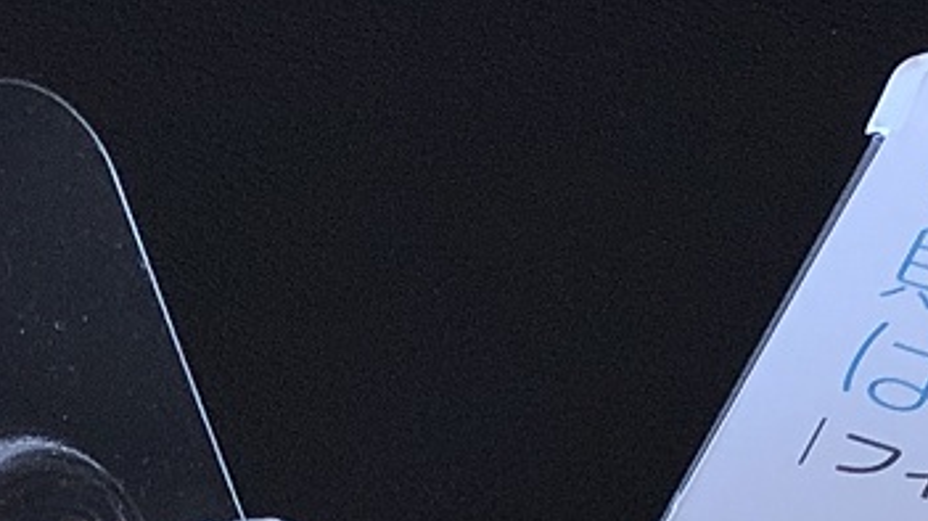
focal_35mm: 174
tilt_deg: -45.6
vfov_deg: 6.9
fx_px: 4279
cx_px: 465
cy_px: 648
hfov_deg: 12.4
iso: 25
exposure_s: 1/33
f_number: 1.8
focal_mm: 3.99
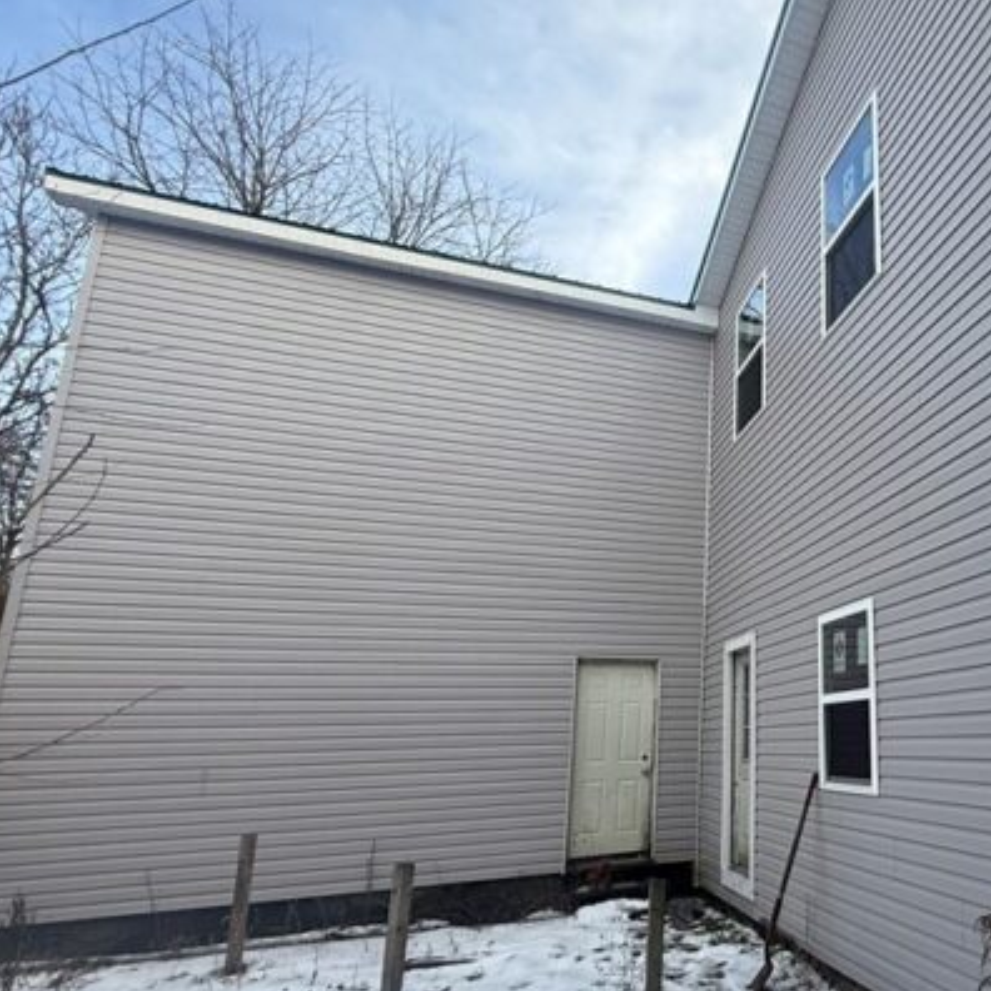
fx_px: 810
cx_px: 898
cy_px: 548
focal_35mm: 25
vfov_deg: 62.8
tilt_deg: +12.6
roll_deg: +0.8
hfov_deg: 54.5
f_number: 2.2
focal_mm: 2.22
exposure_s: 1/230
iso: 20
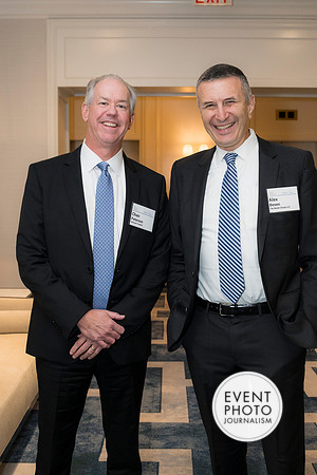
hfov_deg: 29.2
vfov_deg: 42.7
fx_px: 608
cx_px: 158
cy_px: 238
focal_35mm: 46
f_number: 4
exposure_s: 1/125
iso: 800
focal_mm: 31
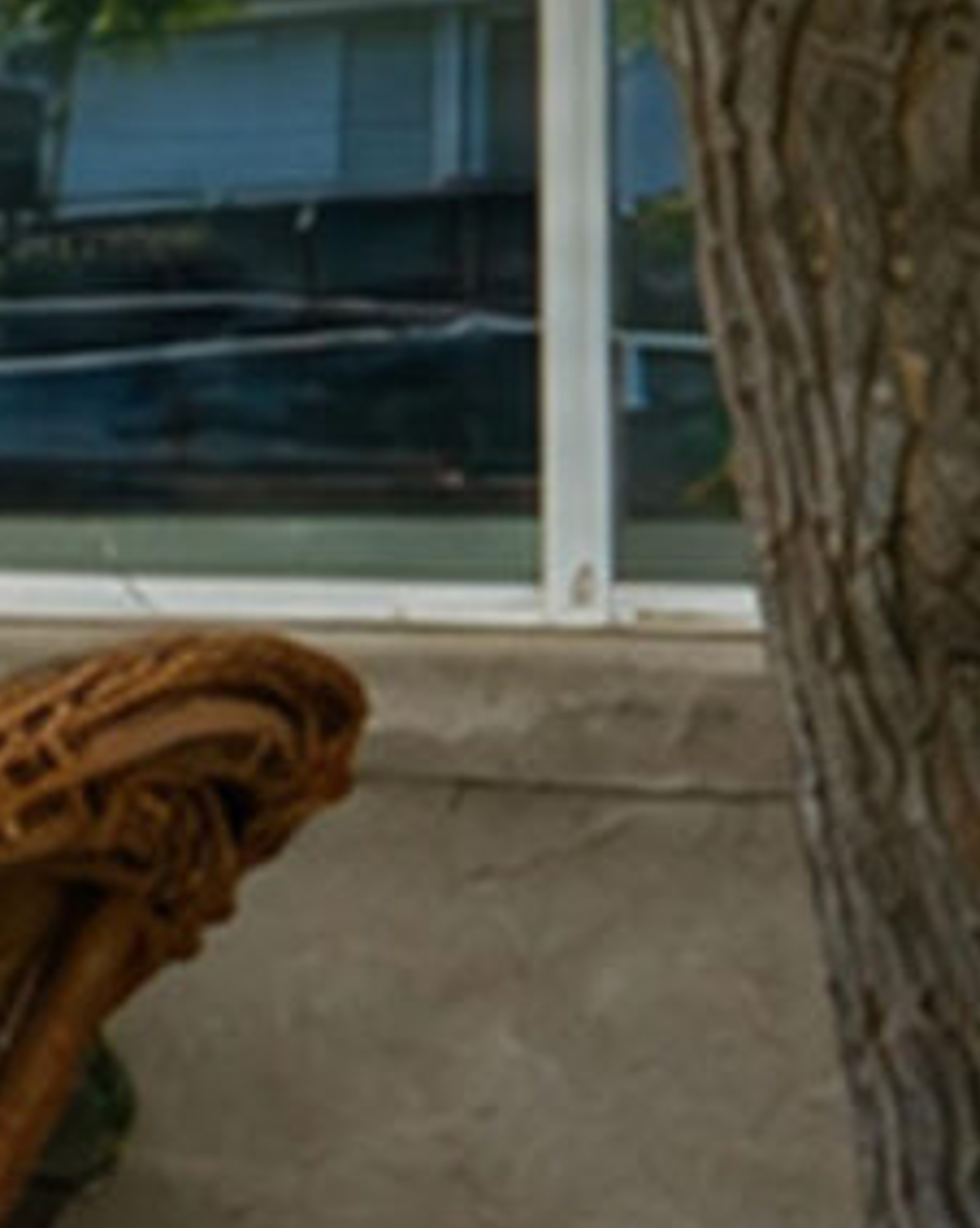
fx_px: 5090
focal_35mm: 140
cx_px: -3803
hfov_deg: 6.5
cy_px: 471
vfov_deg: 13.7
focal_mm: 16.5
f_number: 5
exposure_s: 1/100
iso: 100
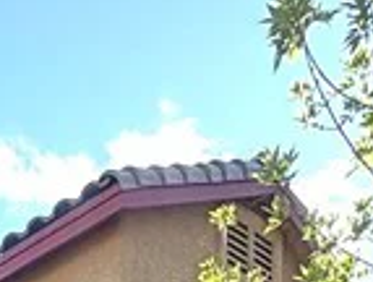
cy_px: 870
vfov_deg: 10.3
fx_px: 1080
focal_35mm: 100
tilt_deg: -1.1
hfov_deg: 18.4
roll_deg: -1.1
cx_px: -89
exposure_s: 1/687
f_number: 2.2
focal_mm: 2.22
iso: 64
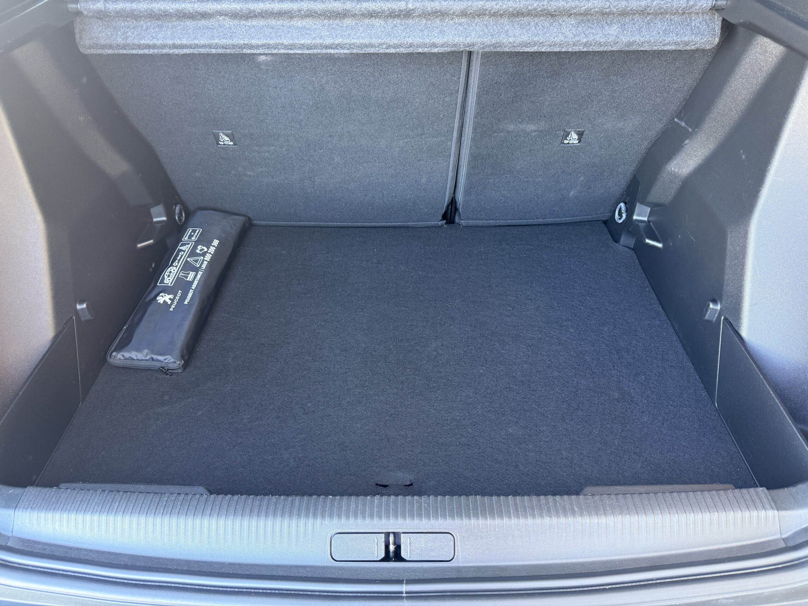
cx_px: 404
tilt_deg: -42.8
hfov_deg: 71.6
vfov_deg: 56.8
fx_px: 560
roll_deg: +0.9
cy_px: 303
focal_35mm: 24
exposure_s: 1/61
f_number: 1.78
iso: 200
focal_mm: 6.76
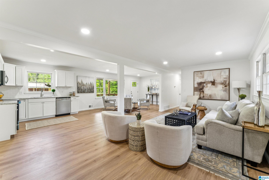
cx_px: 134
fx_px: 110
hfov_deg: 101.5
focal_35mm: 15
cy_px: 90
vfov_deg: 78.5
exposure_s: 1/6
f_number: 13
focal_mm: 14.7
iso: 400
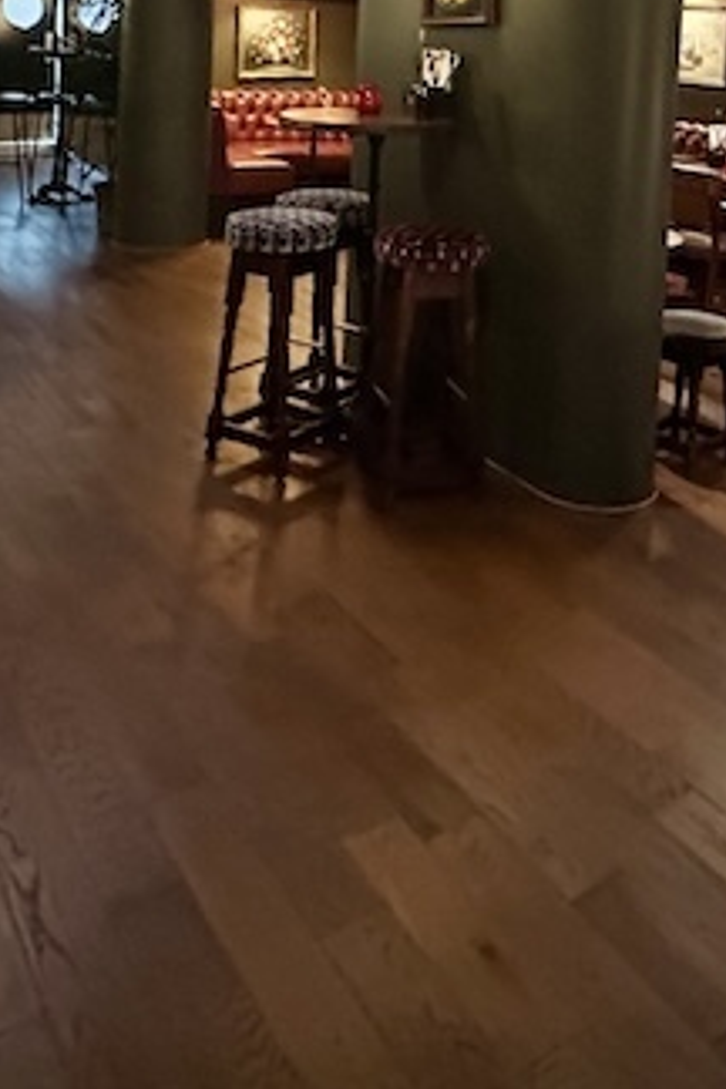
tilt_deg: -3.5
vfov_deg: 47.3
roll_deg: -2.7
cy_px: 91
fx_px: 1089
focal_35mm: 36
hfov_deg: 36.6
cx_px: 474
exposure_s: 1/25
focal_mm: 2.22
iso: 1600
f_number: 2.2
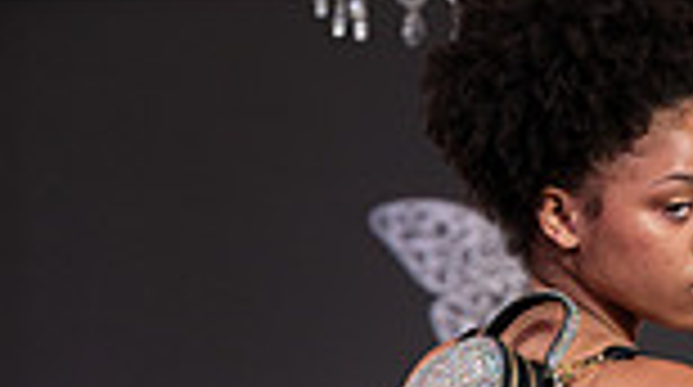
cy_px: 963
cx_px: 565
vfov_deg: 4.2
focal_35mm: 282
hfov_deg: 7.7
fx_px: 5173
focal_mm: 92
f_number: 5.6
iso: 2000
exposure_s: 1/400
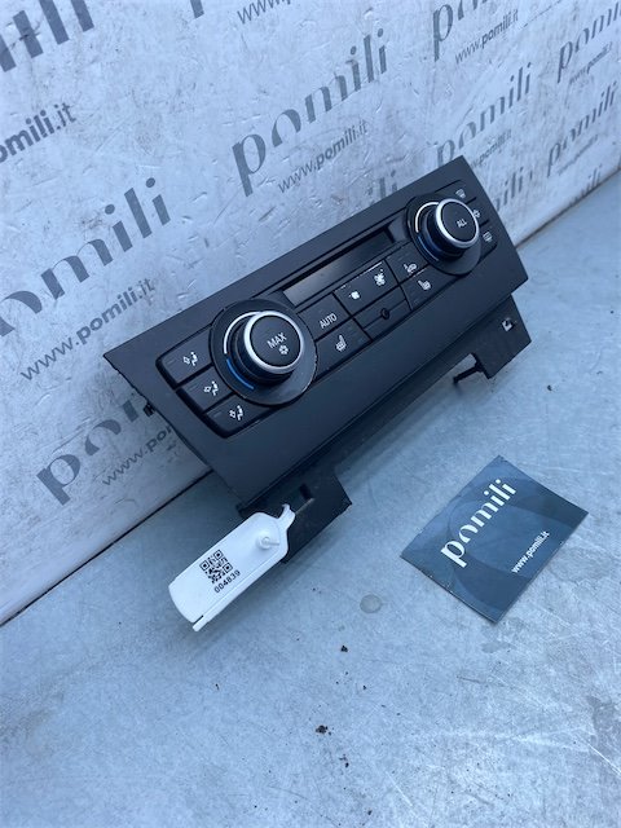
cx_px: 310
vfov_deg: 67.3
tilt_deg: -42.2
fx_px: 622
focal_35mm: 26
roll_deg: +3.7
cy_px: 414
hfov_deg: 53.1
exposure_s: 1/662
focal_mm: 4.25
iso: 32
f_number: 1.8
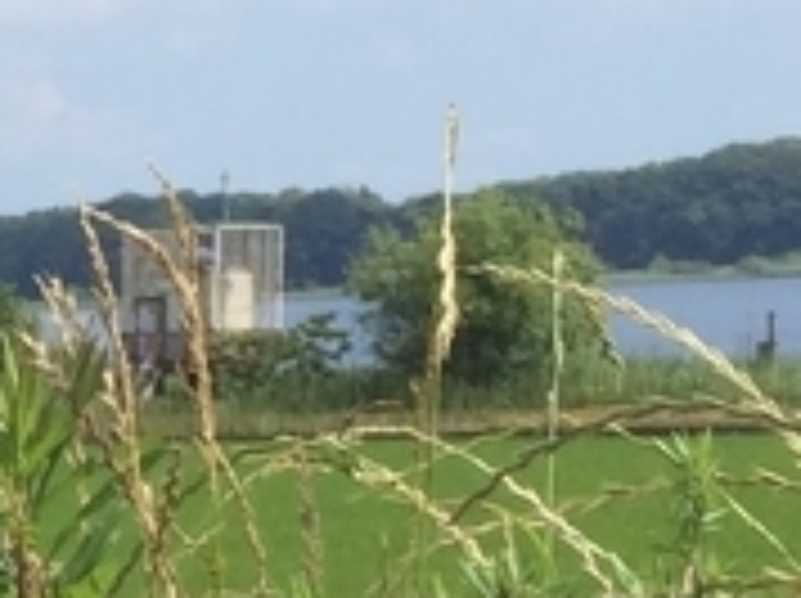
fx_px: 4529
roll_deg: +3.4
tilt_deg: -6.7
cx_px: -1094
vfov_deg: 7.4
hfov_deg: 9.1
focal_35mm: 196
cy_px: 967
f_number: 2.2
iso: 32
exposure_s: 1/1953
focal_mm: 4.15
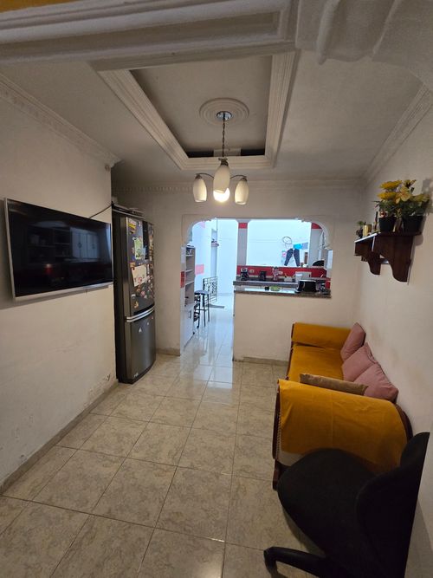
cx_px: 216
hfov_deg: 89.9
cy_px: 289
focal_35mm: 13
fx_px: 217
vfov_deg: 106.2
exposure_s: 1/100
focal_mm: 2.2
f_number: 2.2
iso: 400
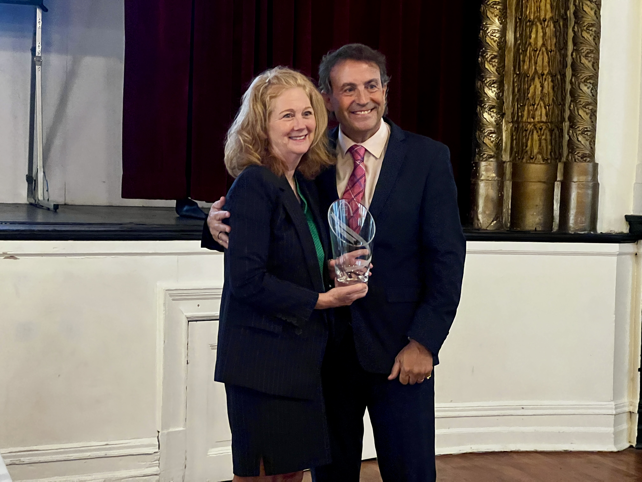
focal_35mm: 77
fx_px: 1428
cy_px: 241
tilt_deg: -3.7
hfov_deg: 25.3
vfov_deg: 19.1
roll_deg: -0.8
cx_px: 321
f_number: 2.8
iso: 1250
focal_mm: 9
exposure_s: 1/24
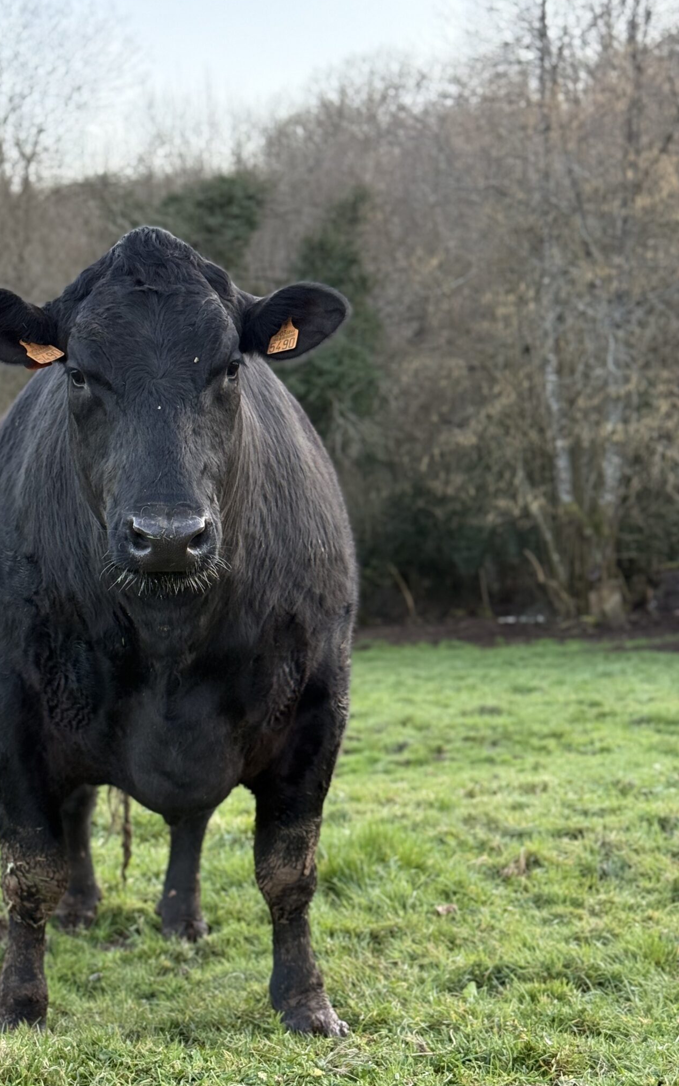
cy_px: 667
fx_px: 1895
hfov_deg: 20.2
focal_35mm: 64
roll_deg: +0.9
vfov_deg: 31.9
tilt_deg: -6.3
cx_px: 168
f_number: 1.78
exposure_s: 1/102
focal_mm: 6.76
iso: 200
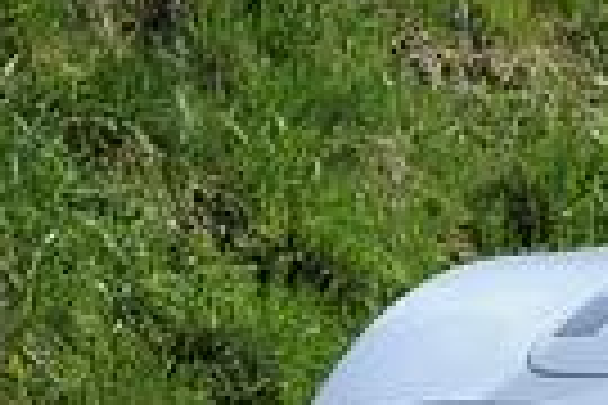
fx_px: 6991
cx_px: 928
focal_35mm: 414
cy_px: 495
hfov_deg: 4.9
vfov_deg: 3.3
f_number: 13
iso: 320
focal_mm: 70
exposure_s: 1/320
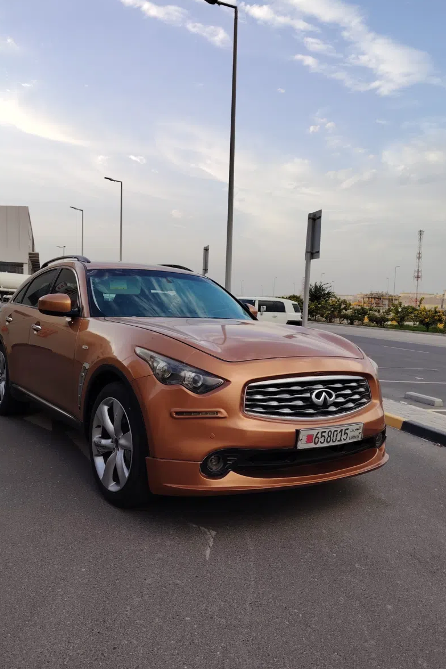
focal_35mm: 29
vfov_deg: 63.6
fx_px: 539
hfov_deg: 44.9
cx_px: 213
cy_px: 364
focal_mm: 5.25
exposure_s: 1/248
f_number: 1.75
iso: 100
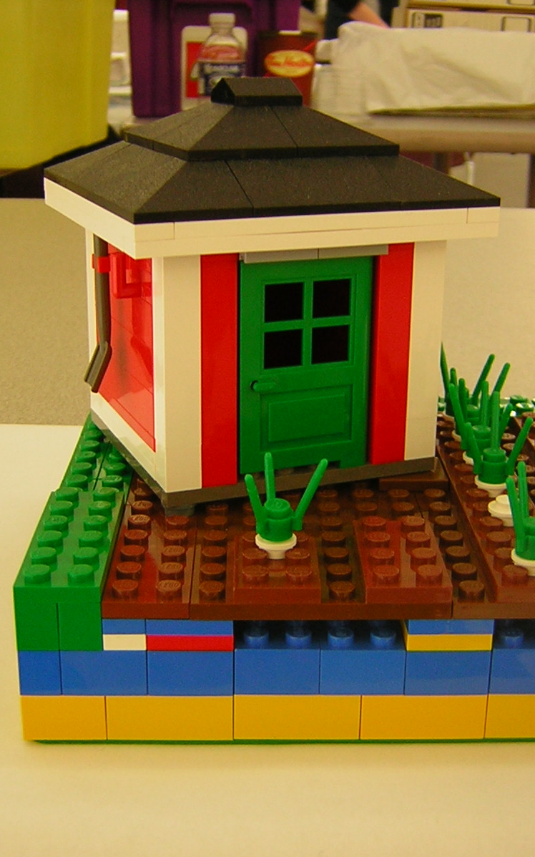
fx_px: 1190
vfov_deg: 39.6
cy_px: 428
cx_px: 313
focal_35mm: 51
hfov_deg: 25.3
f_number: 2.6
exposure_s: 1/7.7
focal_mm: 4.7
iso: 50
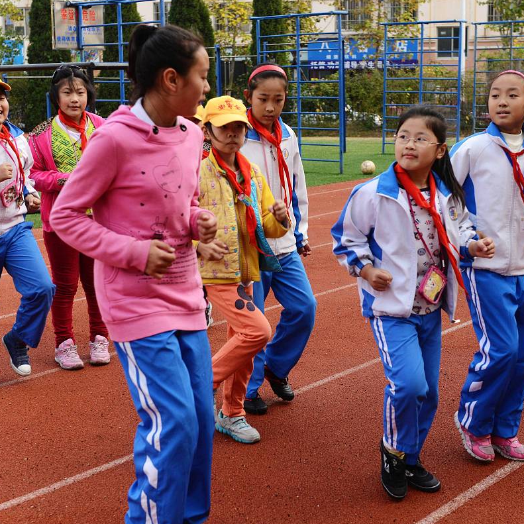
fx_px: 993
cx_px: 304
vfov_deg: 29.6
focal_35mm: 58
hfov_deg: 29.5
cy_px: 263
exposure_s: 1/320
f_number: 4.5
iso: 200
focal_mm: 45
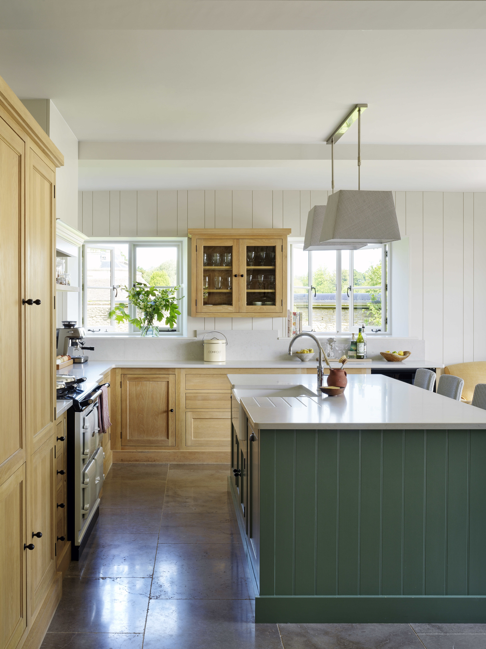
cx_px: 243
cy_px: 324
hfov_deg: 45.4
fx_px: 581
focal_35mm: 31
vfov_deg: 58.4
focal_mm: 40
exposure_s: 1/4
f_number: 22
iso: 100
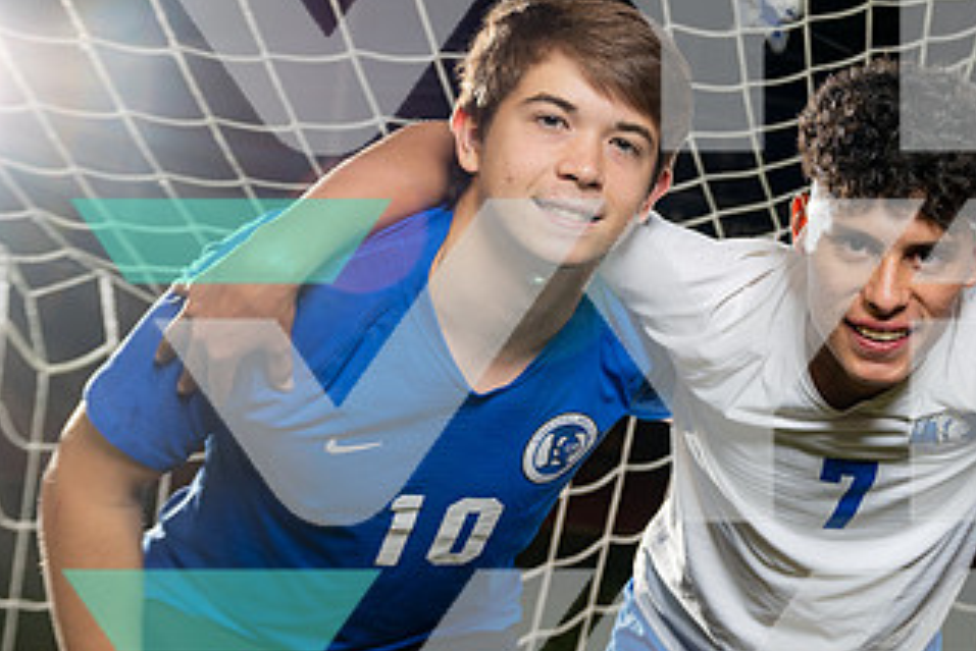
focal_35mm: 71
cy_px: 362
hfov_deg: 27.6
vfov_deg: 19.2
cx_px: 851
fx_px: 1926
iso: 400
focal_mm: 39
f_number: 4
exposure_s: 1/125
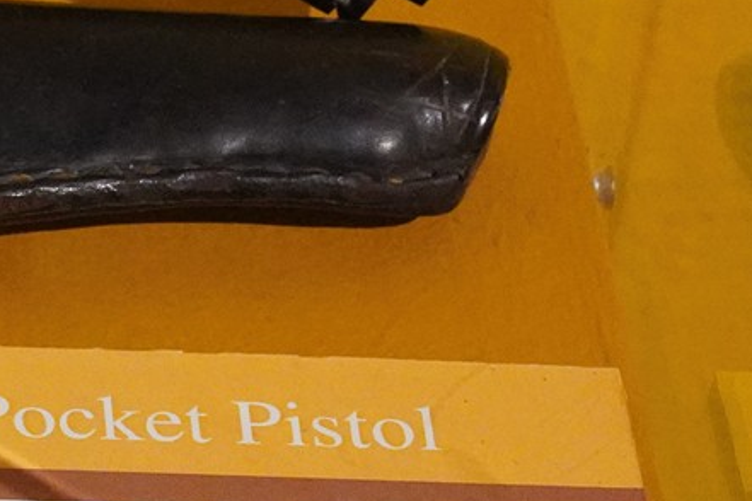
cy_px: 22
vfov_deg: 6.2
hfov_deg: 9.0
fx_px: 4637
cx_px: -370
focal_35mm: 222
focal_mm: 49
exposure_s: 1/100
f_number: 9
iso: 10000
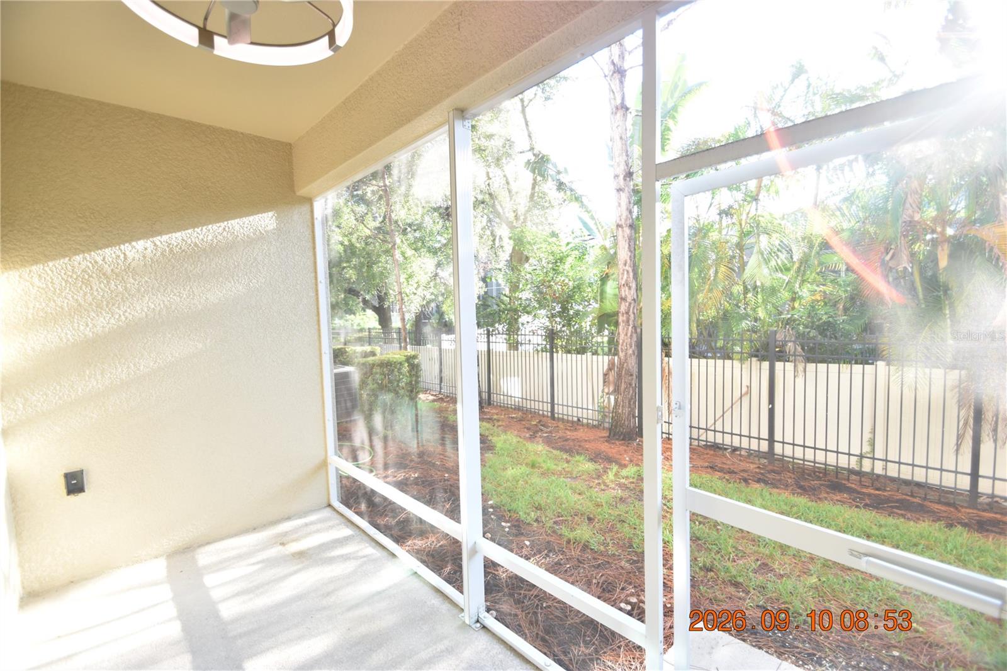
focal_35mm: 15
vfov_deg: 77.3
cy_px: 336
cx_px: 504
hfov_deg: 100.4
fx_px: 419
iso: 400
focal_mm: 10
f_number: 4
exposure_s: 1/60
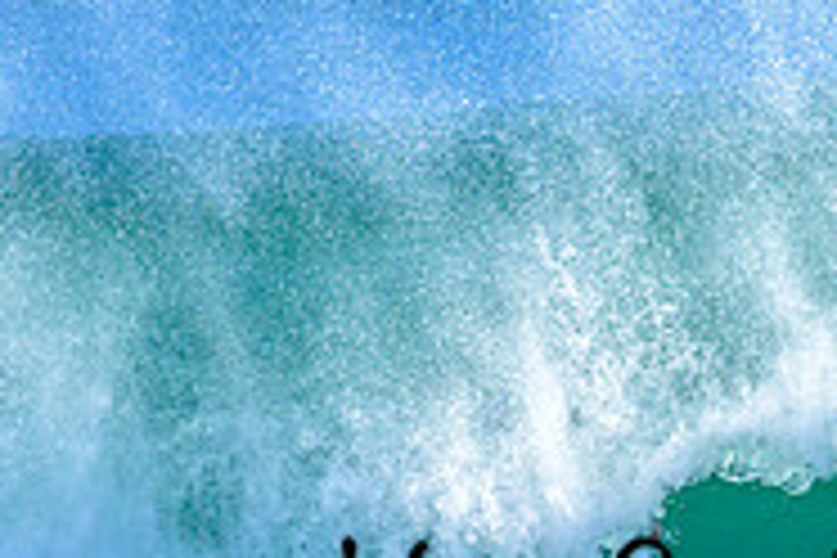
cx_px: 806
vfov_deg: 0.6
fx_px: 57888
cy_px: 569
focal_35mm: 2490
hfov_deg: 0.8
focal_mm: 800
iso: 900
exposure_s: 1/2000
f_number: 8
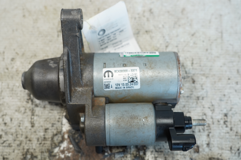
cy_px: 80
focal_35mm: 40
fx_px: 268
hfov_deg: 48.5
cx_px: 120
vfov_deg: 33.3
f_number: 4
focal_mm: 27
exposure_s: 1/60
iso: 200
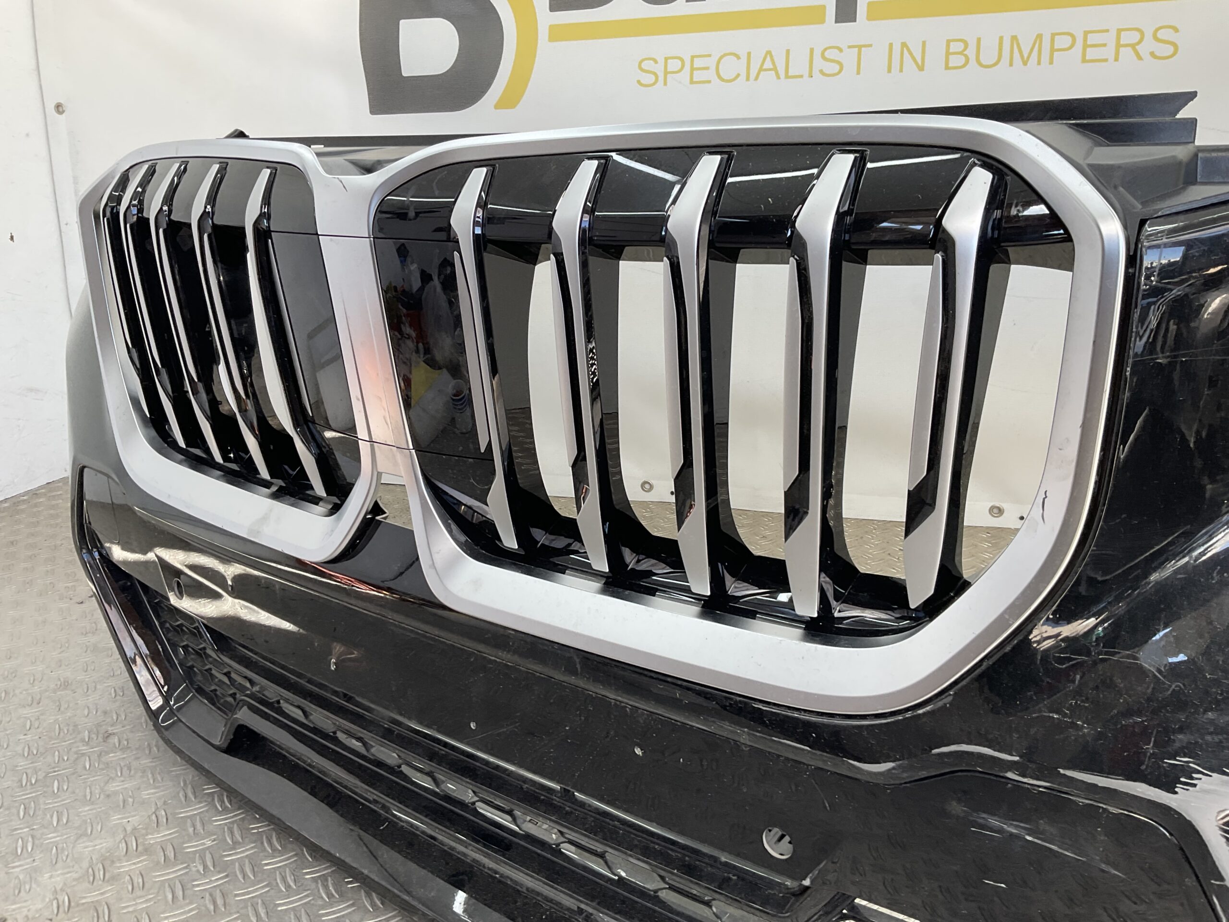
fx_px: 1030
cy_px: 461
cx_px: 614
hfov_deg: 61.7
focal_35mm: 29
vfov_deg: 48.2
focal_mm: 3
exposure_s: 1/100
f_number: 1.8
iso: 20
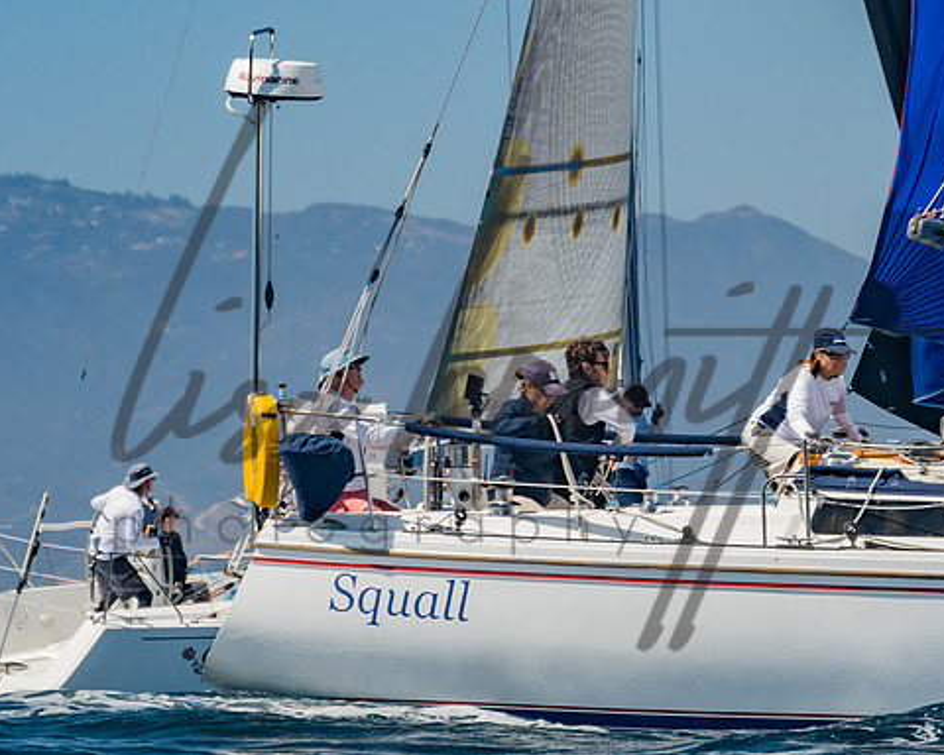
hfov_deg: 5.7
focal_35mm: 337
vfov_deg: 4.6
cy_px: 334
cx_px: 552
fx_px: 9415
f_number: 6.3
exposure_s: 1/320
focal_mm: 125
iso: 160
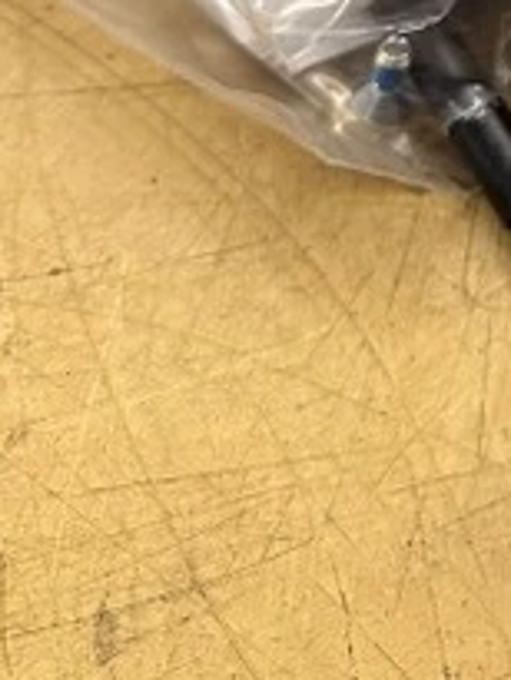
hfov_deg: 14.9
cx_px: 878
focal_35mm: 88
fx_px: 1730
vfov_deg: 19.7
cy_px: -299
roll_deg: -4.7
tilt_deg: -43.7
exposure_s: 1/60
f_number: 1.78
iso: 320
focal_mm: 6.86
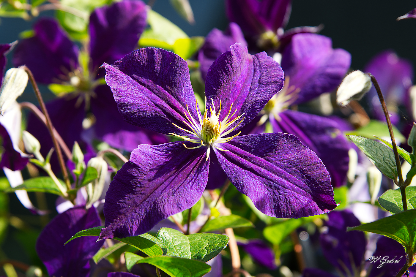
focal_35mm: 120
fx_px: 1386
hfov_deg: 17.1
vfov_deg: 11.4
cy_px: 138
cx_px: 208
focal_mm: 120
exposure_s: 1/160
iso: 140
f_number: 6.3
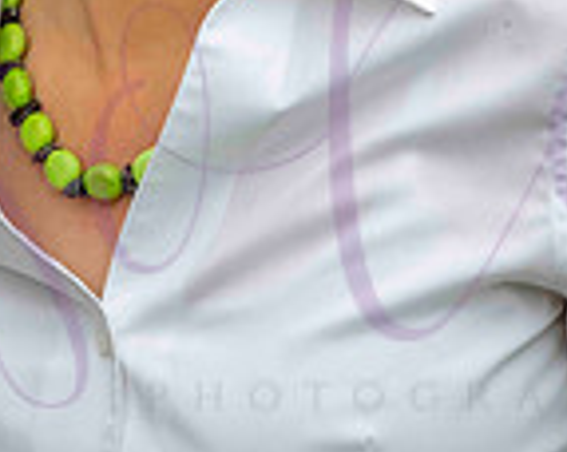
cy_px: -111
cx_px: 250
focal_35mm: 459
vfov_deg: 3.4
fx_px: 7692
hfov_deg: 4.2
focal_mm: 155
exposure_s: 1/800
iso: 2000
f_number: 9
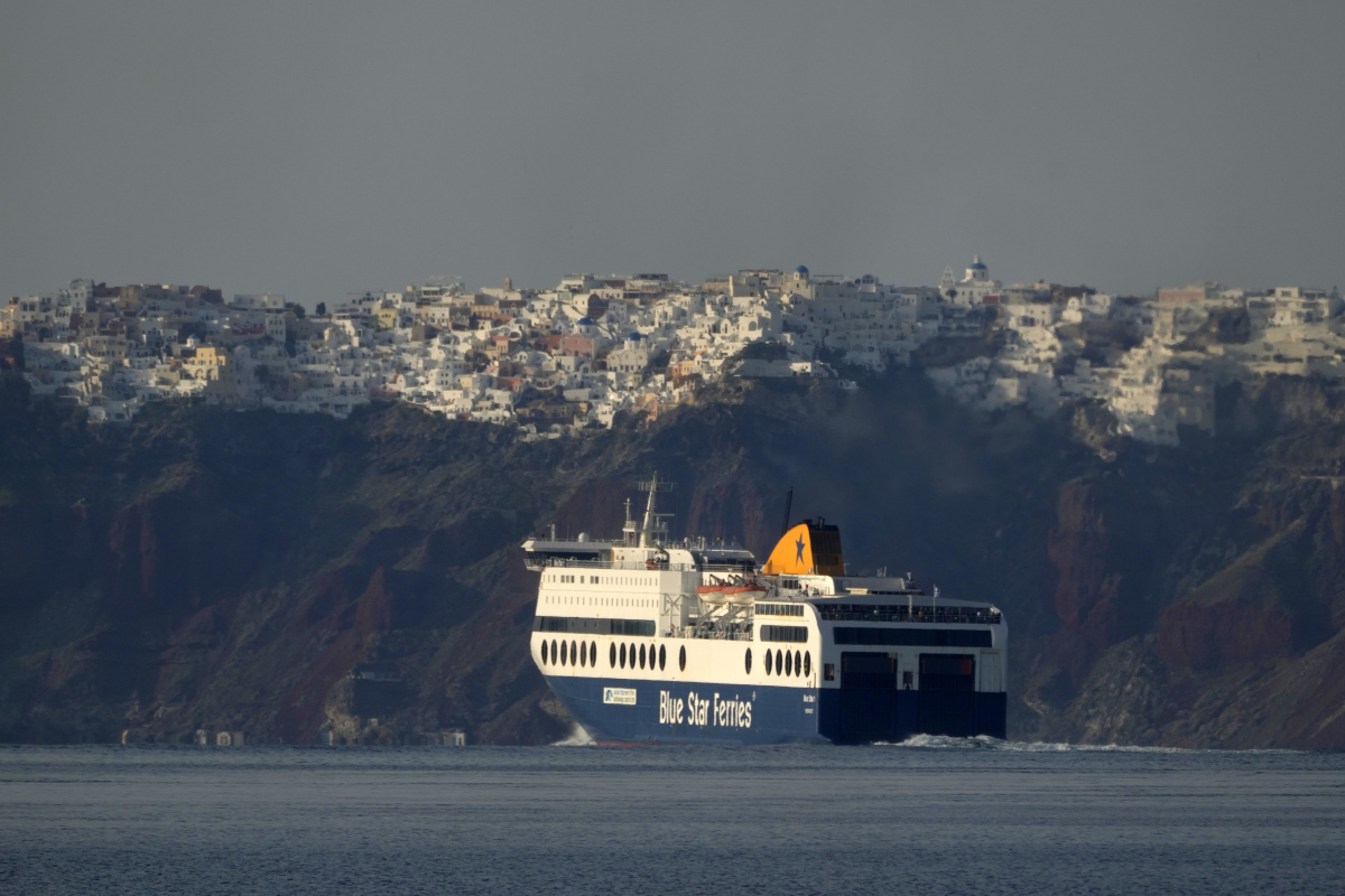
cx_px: 672
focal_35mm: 840
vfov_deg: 1.6
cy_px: 448
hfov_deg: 2.5
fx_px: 31381
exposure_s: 1/1000
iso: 250
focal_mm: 560
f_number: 10
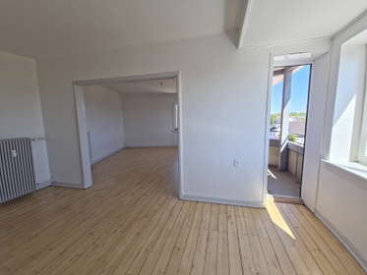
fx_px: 138
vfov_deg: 89.9
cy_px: 138
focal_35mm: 13
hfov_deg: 106.2
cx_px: 184
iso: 50
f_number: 2.2
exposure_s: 1/236
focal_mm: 2.2
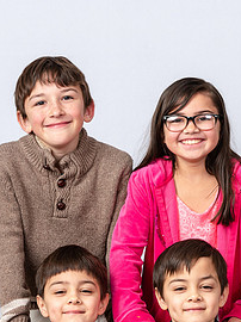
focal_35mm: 194
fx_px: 1804
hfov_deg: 7.6
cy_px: 250
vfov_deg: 10.2
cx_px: 215
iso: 200
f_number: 8
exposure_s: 1/160
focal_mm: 78
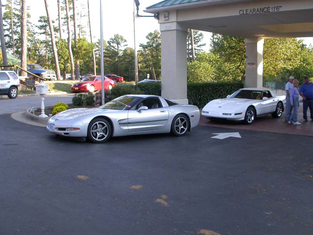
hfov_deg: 49.0
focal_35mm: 38
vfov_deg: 37.7
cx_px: 156
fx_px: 344
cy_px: 118
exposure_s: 1/104
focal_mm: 7.85
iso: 100
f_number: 3.7
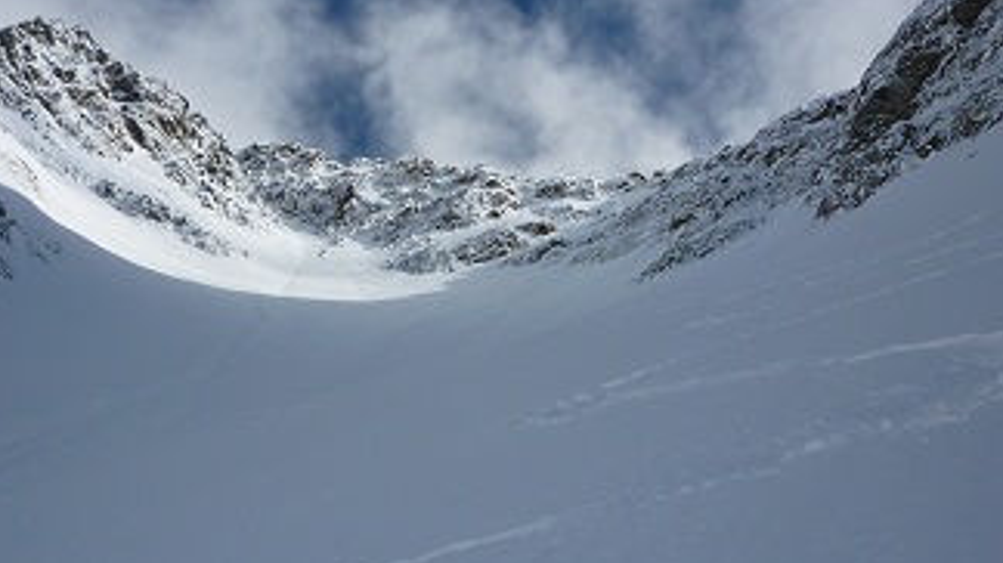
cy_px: 384
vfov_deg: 23.8
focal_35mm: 50
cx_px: 508
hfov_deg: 41.3
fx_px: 1329
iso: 80
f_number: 6.3
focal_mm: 5.2
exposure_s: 1/640
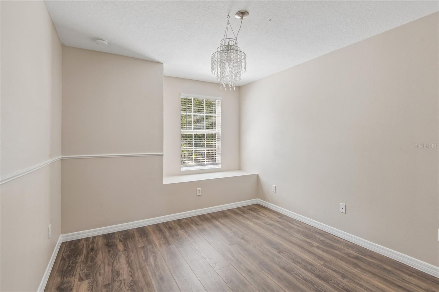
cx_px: 220
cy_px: 146
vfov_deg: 70.4
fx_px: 207
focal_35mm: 17
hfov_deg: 93.3
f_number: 8
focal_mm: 17
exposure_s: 1/80
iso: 400
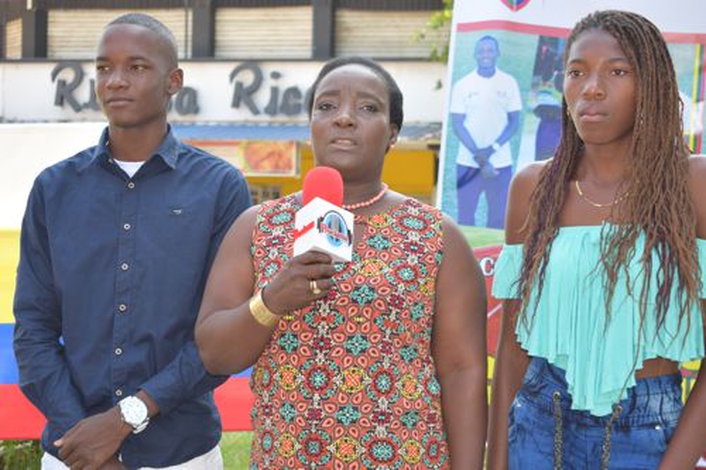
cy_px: 235
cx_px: 353
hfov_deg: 28.1
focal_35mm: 72
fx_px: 1411
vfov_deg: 18.9
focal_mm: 48
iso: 220
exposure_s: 1/125
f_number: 5.6
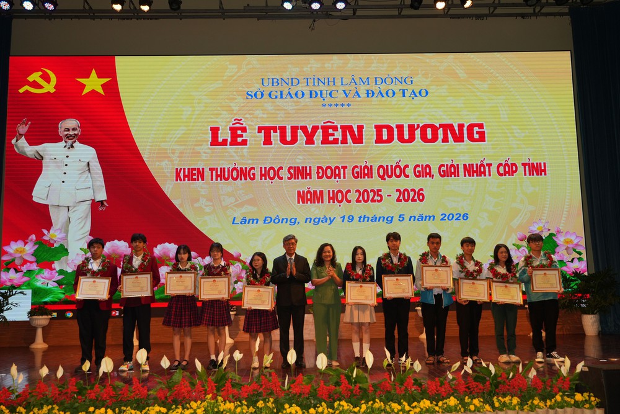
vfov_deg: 36.9
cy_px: 207
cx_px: 310
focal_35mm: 36
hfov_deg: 53.1
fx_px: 620
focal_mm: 24
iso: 320
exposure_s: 1/100
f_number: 5.6
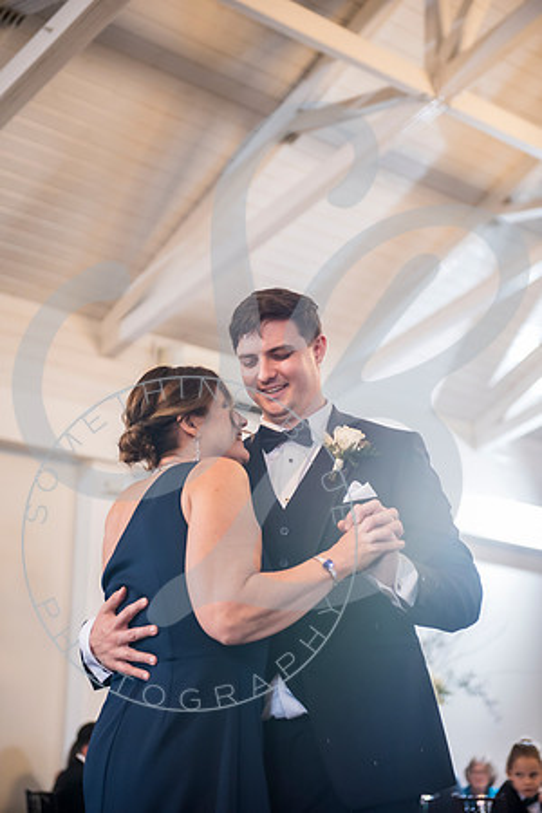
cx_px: 271
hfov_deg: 21.9
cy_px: 406
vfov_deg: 32.4
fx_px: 1400
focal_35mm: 62
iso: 1600
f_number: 2.8
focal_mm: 62
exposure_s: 1/125
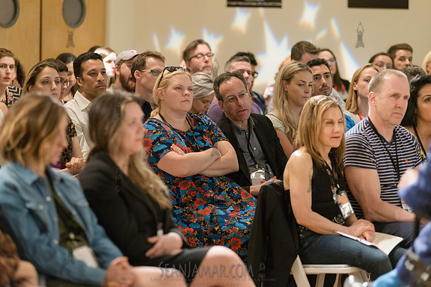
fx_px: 1628
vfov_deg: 10.1
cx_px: 215
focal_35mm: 136
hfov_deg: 15.1
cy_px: 143
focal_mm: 135
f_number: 2.8
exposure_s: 1/200
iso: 4000
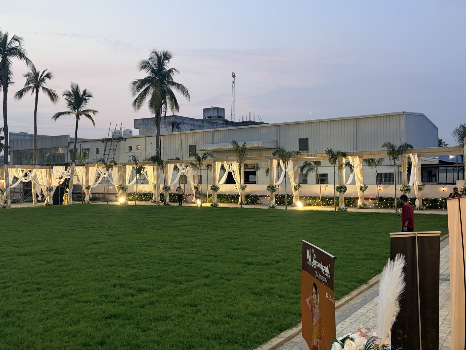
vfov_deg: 42.9
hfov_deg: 55.3
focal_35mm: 33
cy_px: 152
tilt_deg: +3.4
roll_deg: +2.0
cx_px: 212
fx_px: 444
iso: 64
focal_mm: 5.96
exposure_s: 1/50
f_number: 1.6
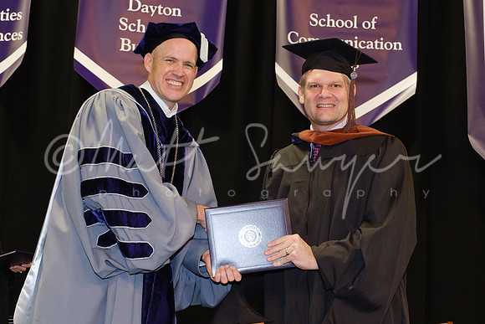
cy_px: 189
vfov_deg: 22.0
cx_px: 272
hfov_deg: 32.5
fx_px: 831
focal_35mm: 62
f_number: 4
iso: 1250
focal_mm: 26.6
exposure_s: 1/125
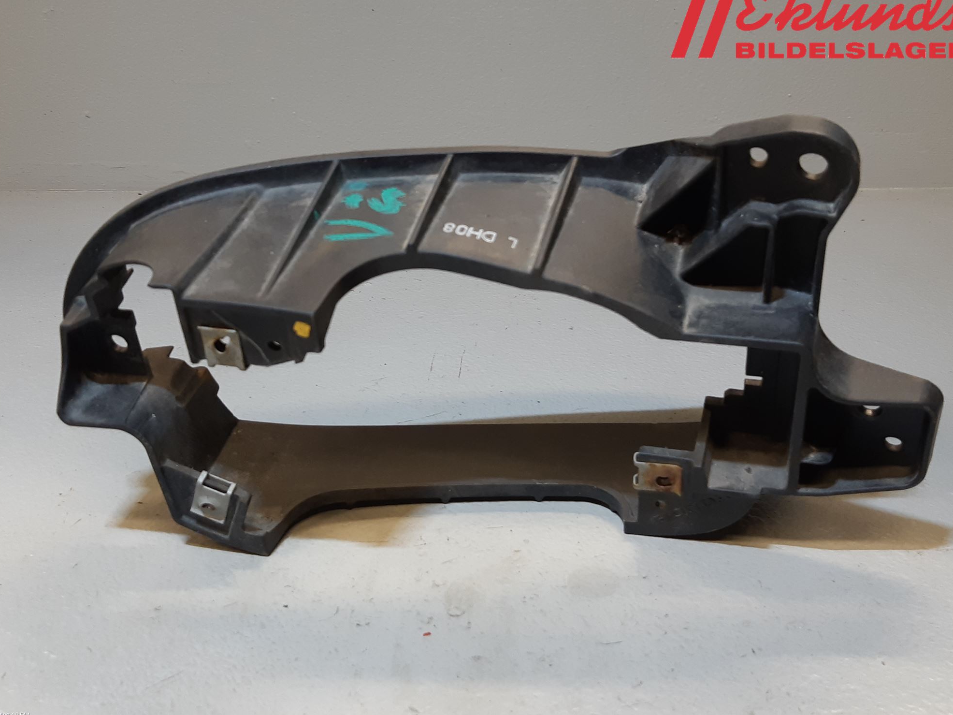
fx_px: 743
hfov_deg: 65.3
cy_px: 348
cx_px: 473
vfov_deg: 51.3
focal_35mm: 27
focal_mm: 3.93
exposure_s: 1/60
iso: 80
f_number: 1.7
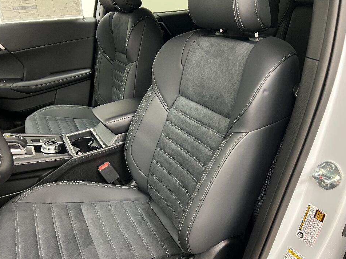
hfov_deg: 63.4
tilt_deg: -27.1
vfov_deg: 49.7
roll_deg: +1.7
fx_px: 280
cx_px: 167
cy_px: 138
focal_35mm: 28
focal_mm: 5.7
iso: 640
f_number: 1.5
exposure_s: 1/40
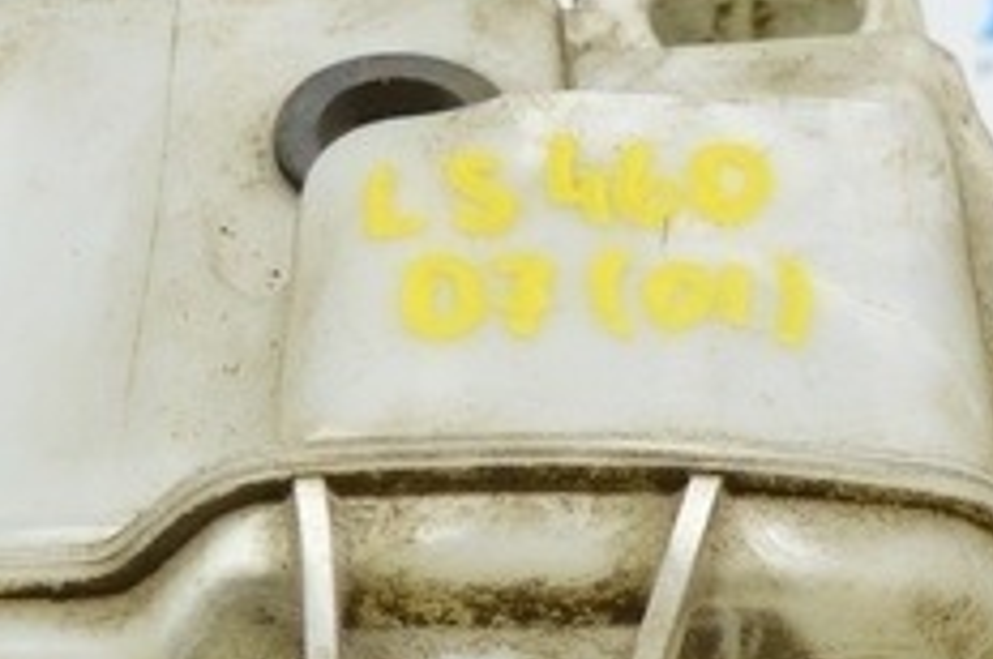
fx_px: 4380
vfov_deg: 8.6
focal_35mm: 159
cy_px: 657
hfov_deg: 12.8
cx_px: 882
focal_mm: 24
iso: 400
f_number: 4
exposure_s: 1/50
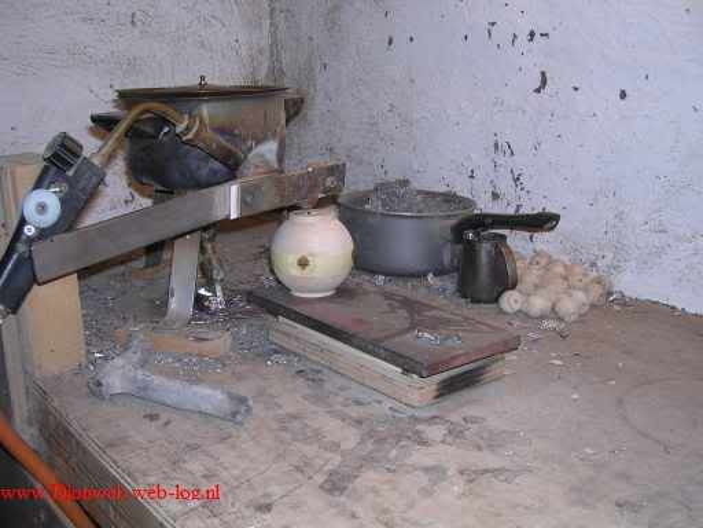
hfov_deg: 49.0
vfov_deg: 37.7
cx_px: 352
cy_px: 264
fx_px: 772
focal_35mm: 38
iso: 100
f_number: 2.8
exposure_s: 1/60.1
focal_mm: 5.8
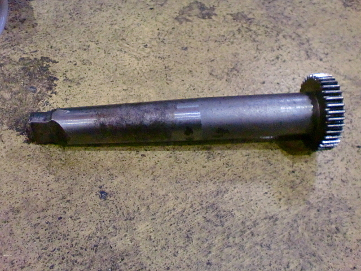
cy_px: 136
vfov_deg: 40.7
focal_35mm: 35
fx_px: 365
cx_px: 180
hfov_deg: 52.6
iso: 1000
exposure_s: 1/60
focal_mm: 6.3
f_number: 3.1
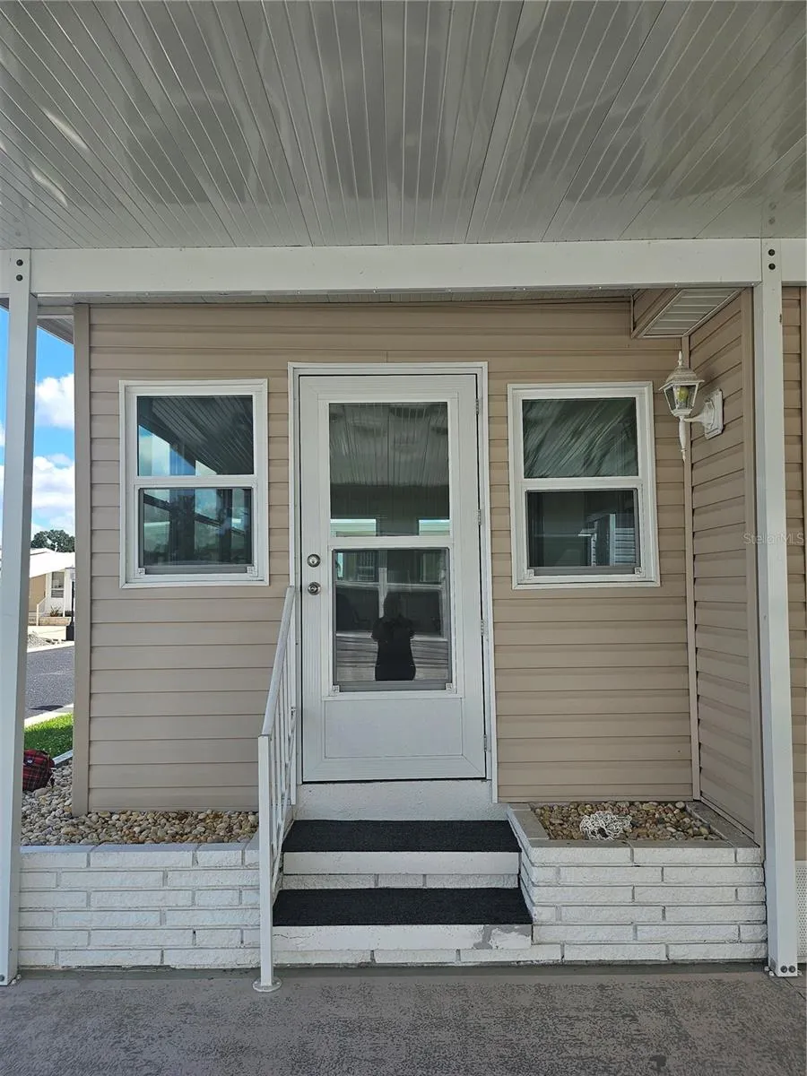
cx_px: 404
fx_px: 746
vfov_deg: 71.6
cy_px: 538
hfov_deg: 56.8
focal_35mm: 24
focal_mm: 5
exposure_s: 1/1632
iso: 50
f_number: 1.8
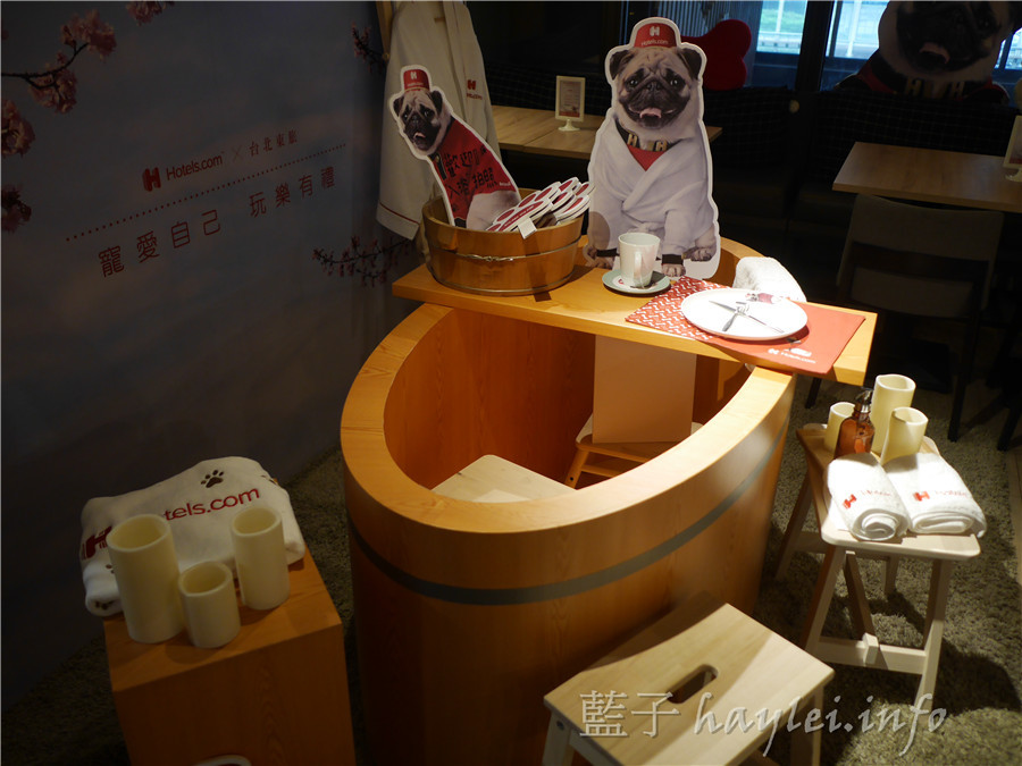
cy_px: 383
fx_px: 886
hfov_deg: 60.0
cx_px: 511
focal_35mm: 30
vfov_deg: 46.8
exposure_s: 1/60
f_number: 1.7
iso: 640
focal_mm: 15
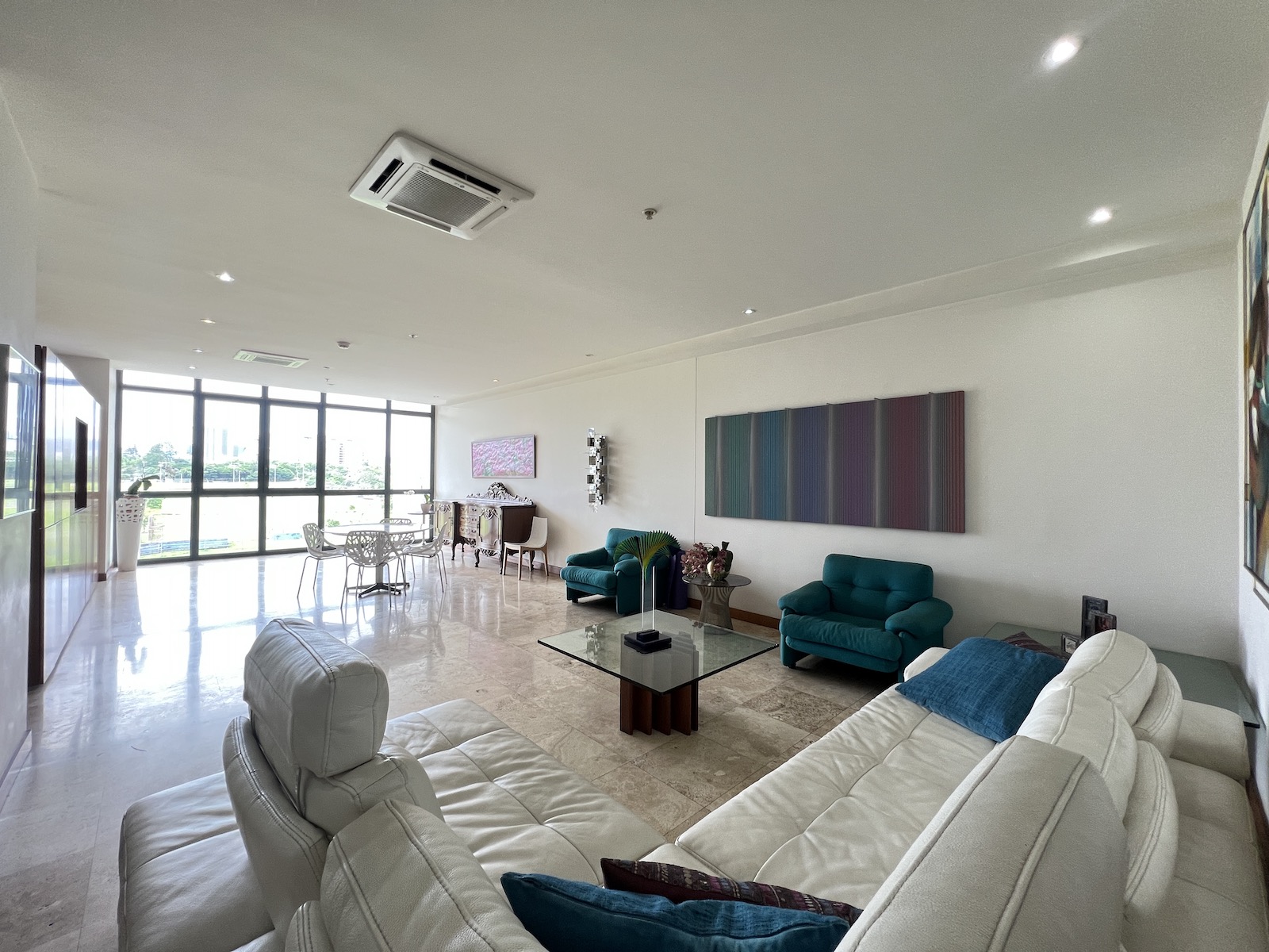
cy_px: 476
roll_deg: -0.2
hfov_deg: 106.2
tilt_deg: +0.7
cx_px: 634
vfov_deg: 89.9
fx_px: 477
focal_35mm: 13
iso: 80
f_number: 1.8
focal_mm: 1.57
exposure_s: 1/99
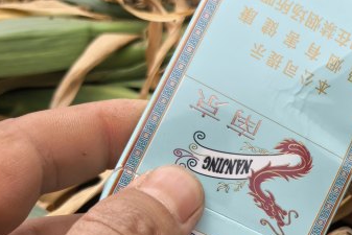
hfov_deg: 24.1
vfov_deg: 16.8
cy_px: 255
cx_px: 379
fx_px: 773
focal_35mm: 79
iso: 200
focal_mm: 5.75
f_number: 2
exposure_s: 1/2882
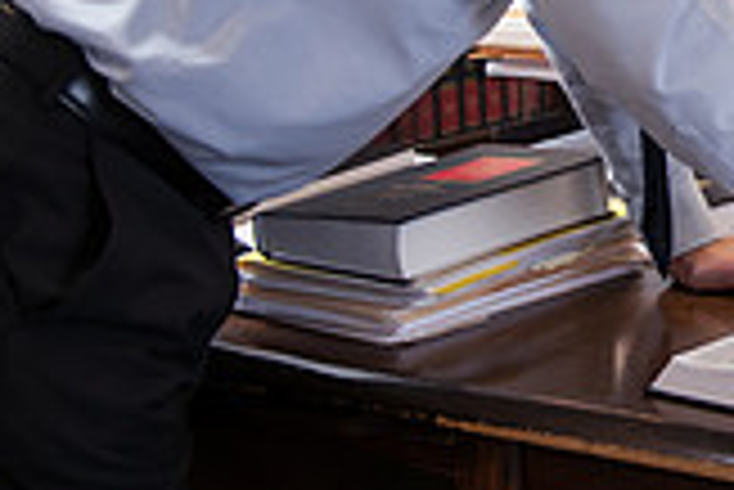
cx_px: 1247
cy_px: -119
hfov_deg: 15.1
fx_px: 2469
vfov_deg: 11.1
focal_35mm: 121
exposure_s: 1/160
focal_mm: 34
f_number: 3.2
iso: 800
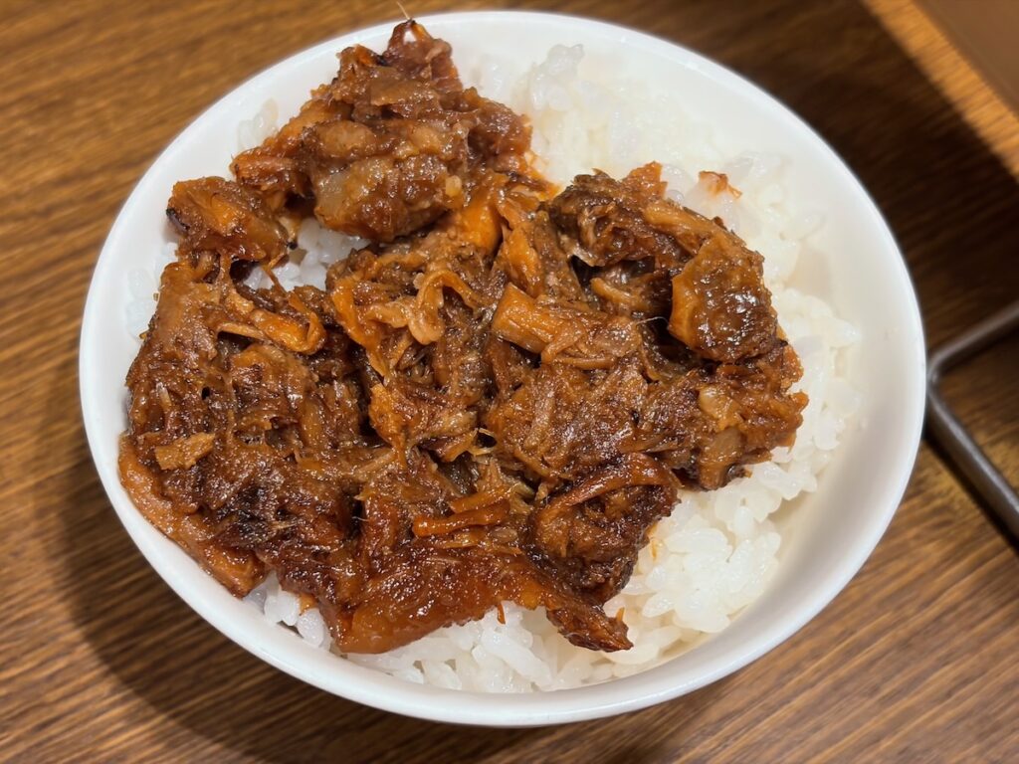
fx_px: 1531
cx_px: 510
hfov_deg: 36.8
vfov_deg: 28.0
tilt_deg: -57.5
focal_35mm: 52
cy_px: 382
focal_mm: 5.96
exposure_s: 1/50
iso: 80
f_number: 1.6
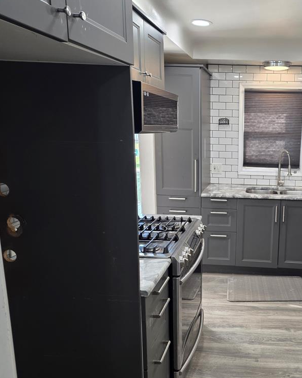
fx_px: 347
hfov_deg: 44.3
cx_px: 252
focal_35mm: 31
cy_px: 190
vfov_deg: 57.2
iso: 125
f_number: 1.7
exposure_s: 1/120
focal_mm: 6.25
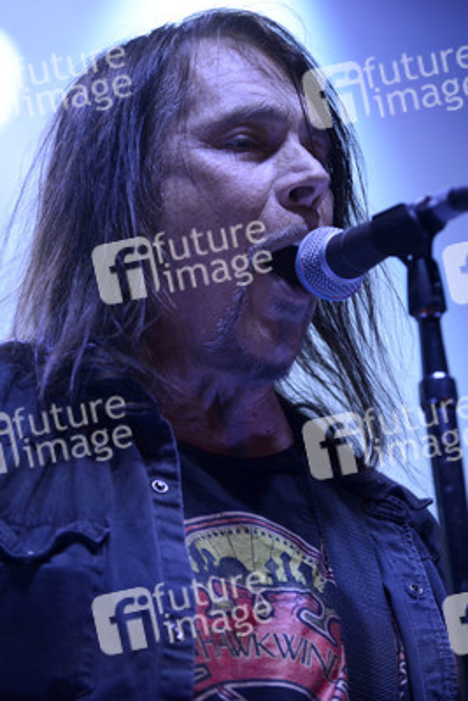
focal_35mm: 150
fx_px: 2922
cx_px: 234
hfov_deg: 9.2
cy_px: 350
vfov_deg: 13.7
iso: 1600
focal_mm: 150
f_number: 2.8
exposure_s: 1/250
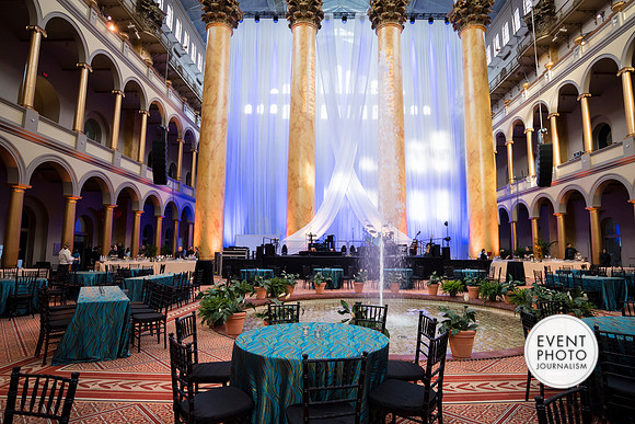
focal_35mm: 20
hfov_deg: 85.2
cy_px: 211
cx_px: 333
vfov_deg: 63.1
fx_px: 345
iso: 1000
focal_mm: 18
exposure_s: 1/125
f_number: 3.5
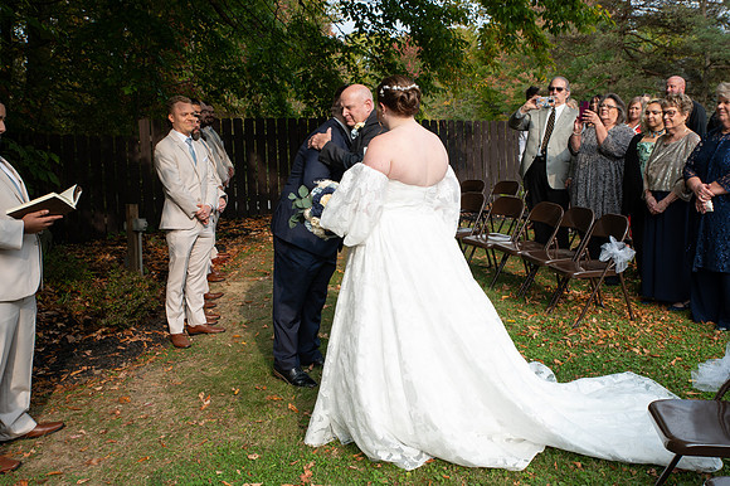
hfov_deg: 51.9
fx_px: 750
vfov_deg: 35.9
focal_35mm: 37
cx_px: 365
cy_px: 243
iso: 400
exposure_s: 1/200
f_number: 8
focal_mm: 36
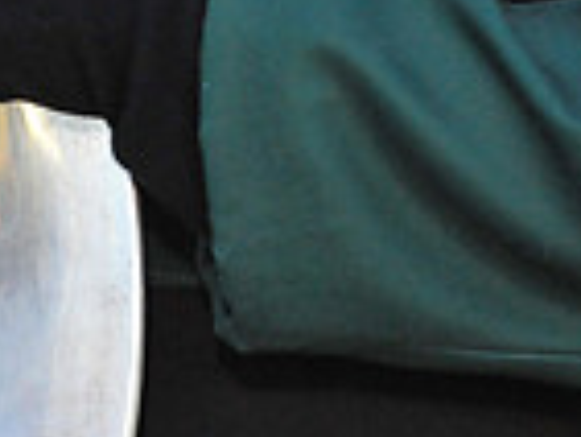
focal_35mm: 592
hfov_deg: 3.3
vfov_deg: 2.5
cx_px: 317
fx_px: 9945
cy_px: -635
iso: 4000
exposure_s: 1/125
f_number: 5
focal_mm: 150
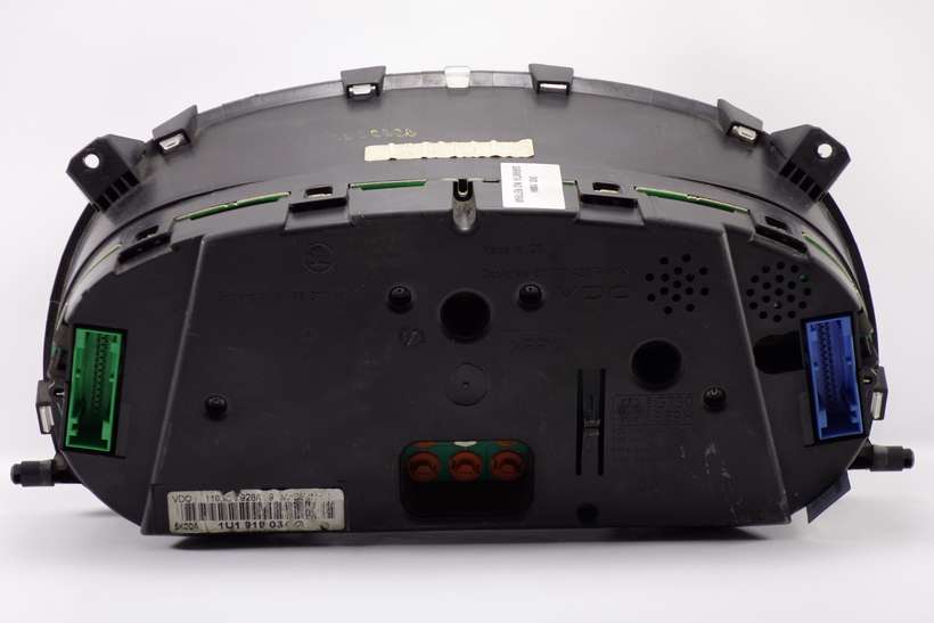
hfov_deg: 25.4
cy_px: 312
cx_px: 467
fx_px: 2076
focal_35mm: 80
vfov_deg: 17.1
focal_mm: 29.8
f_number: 4.5
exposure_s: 1/100
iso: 640
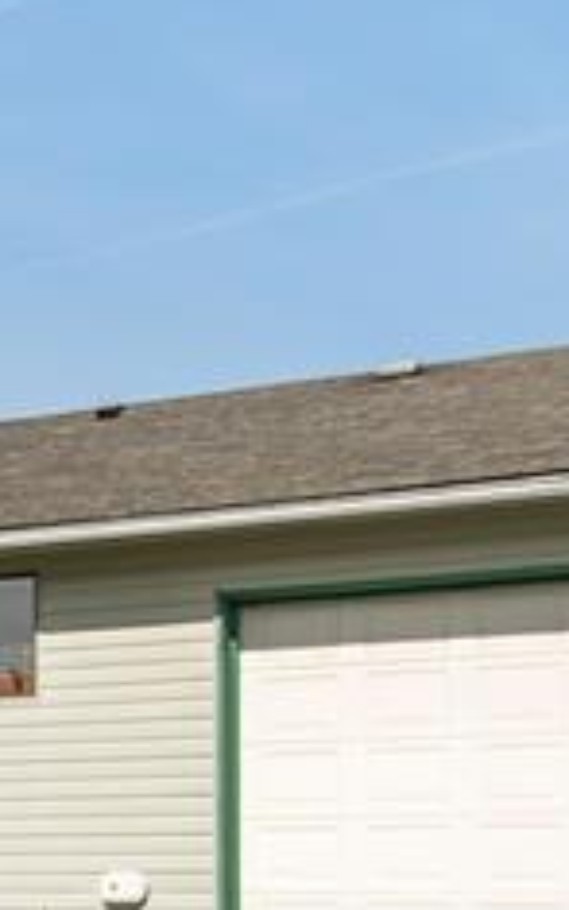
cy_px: 724
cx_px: -437
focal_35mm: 80
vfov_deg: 25.4
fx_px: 1984
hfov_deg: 14.5
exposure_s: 1/1600
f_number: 8
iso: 250
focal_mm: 12
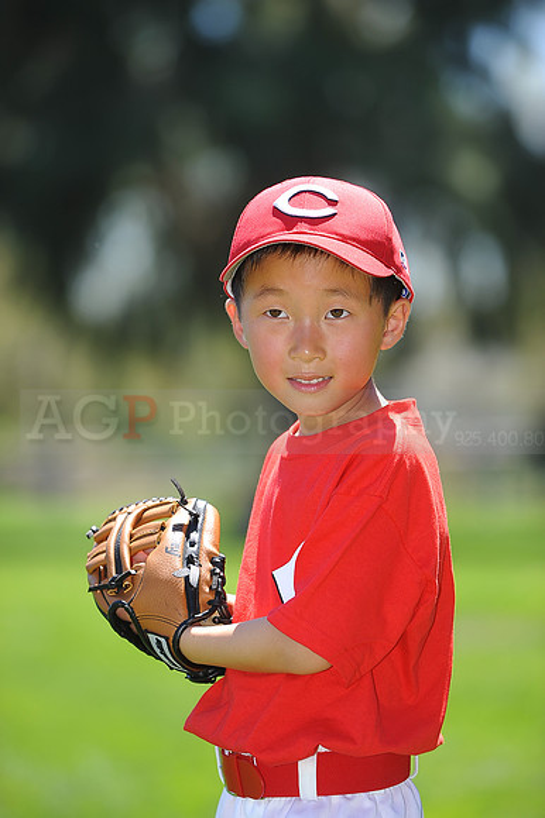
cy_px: 409
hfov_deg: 6.9
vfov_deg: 10.3
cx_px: 272
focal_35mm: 200
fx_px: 4547
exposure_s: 1/500
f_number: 4.5
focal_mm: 200
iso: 200
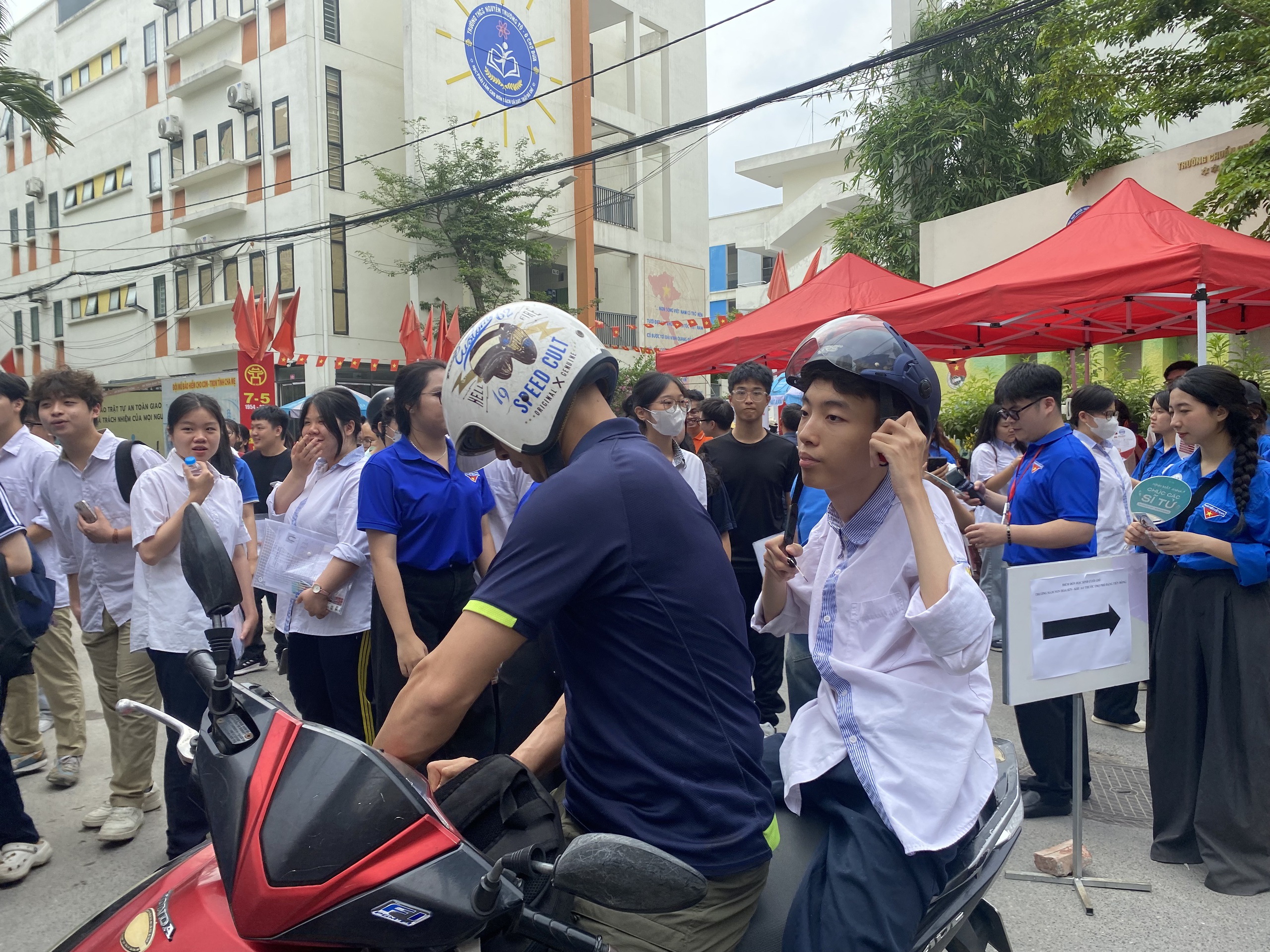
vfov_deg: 53.1
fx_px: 954
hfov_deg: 67.3
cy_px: 476
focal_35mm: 26
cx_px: 635
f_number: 1.8
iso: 32
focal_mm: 4.25
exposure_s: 1/1034
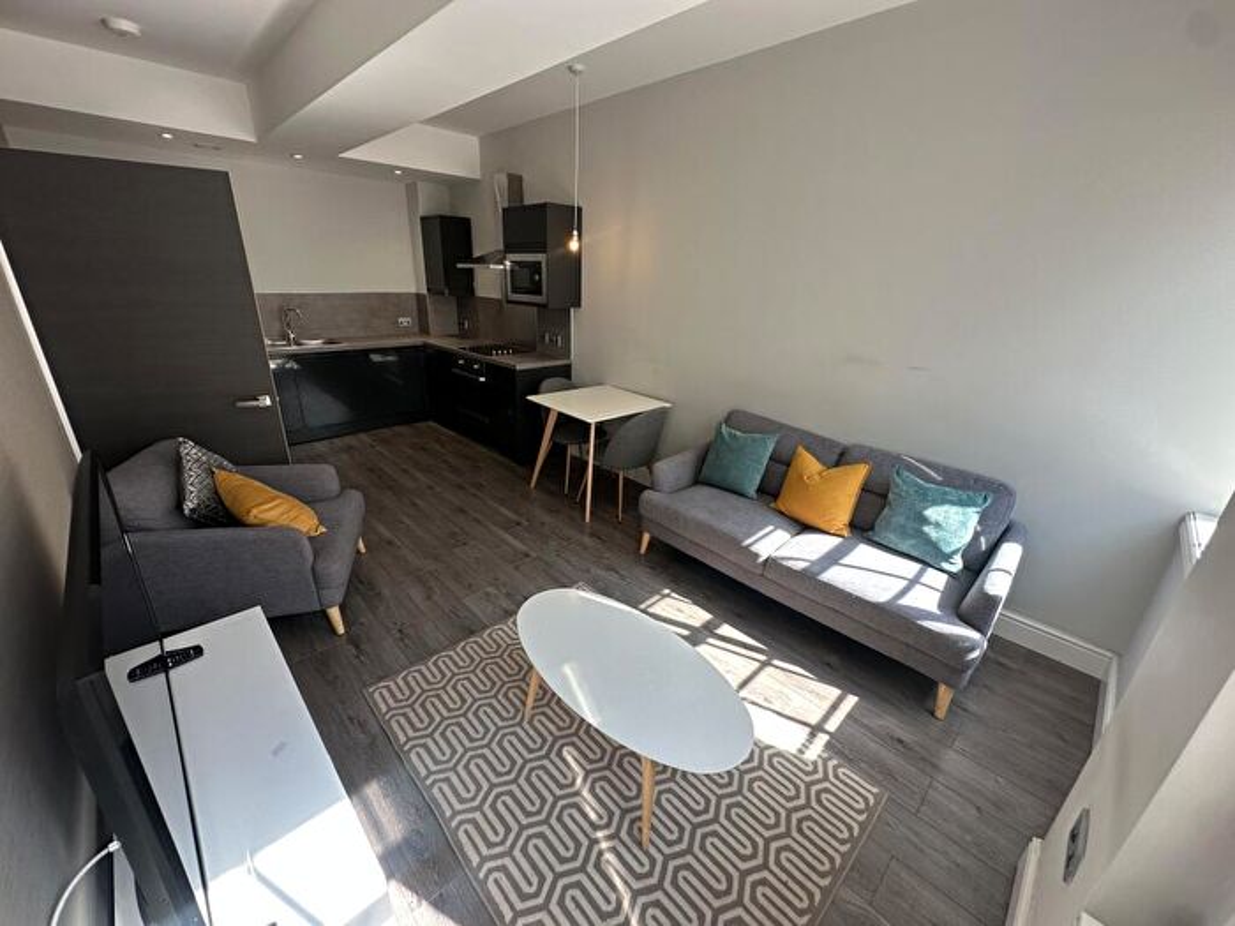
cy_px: 463
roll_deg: -2.6
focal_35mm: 14
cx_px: 618
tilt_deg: -20.7
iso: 64
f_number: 2.2
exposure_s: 1/100
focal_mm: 2.22
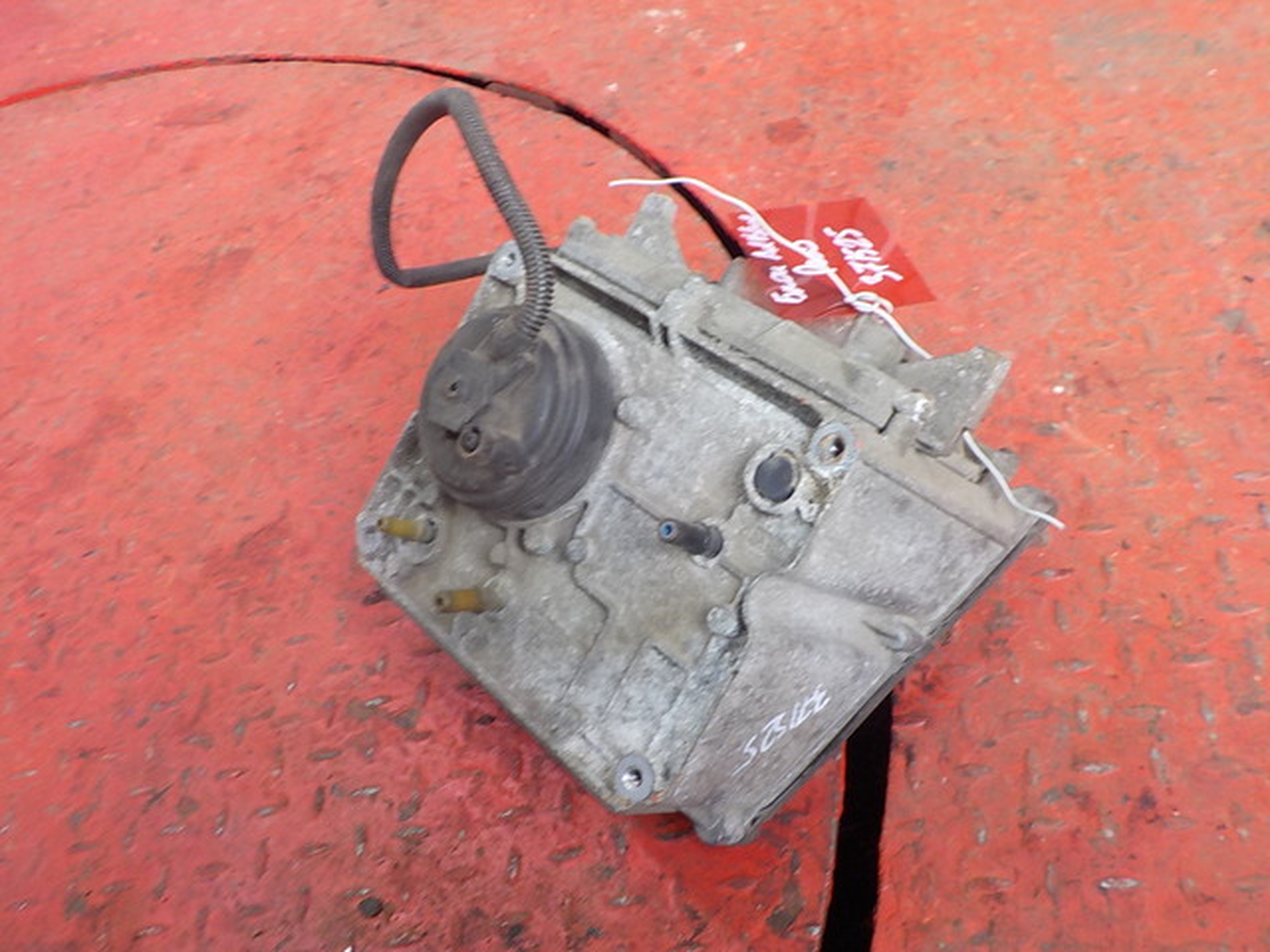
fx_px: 1101
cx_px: 635
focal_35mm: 30
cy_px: 476
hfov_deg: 60.0
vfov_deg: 46.8
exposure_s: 1/30
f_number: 3.3
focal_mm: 4.1
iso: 160
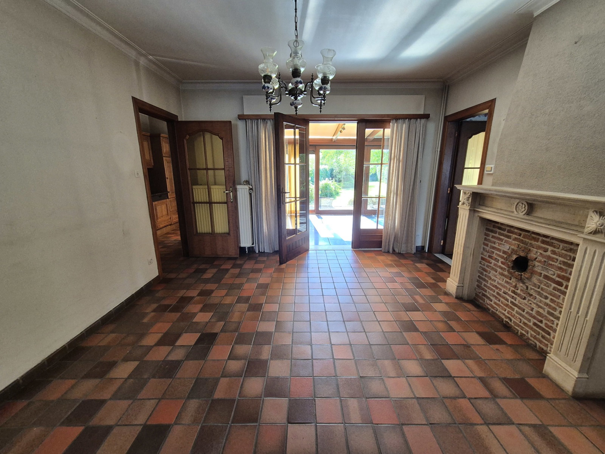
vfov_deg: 89.9
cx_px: 302
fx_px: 227
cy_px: 227
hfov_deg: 106.2
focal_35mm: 13
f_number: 2.2
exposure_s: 1/50
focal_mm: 2.2
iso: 160
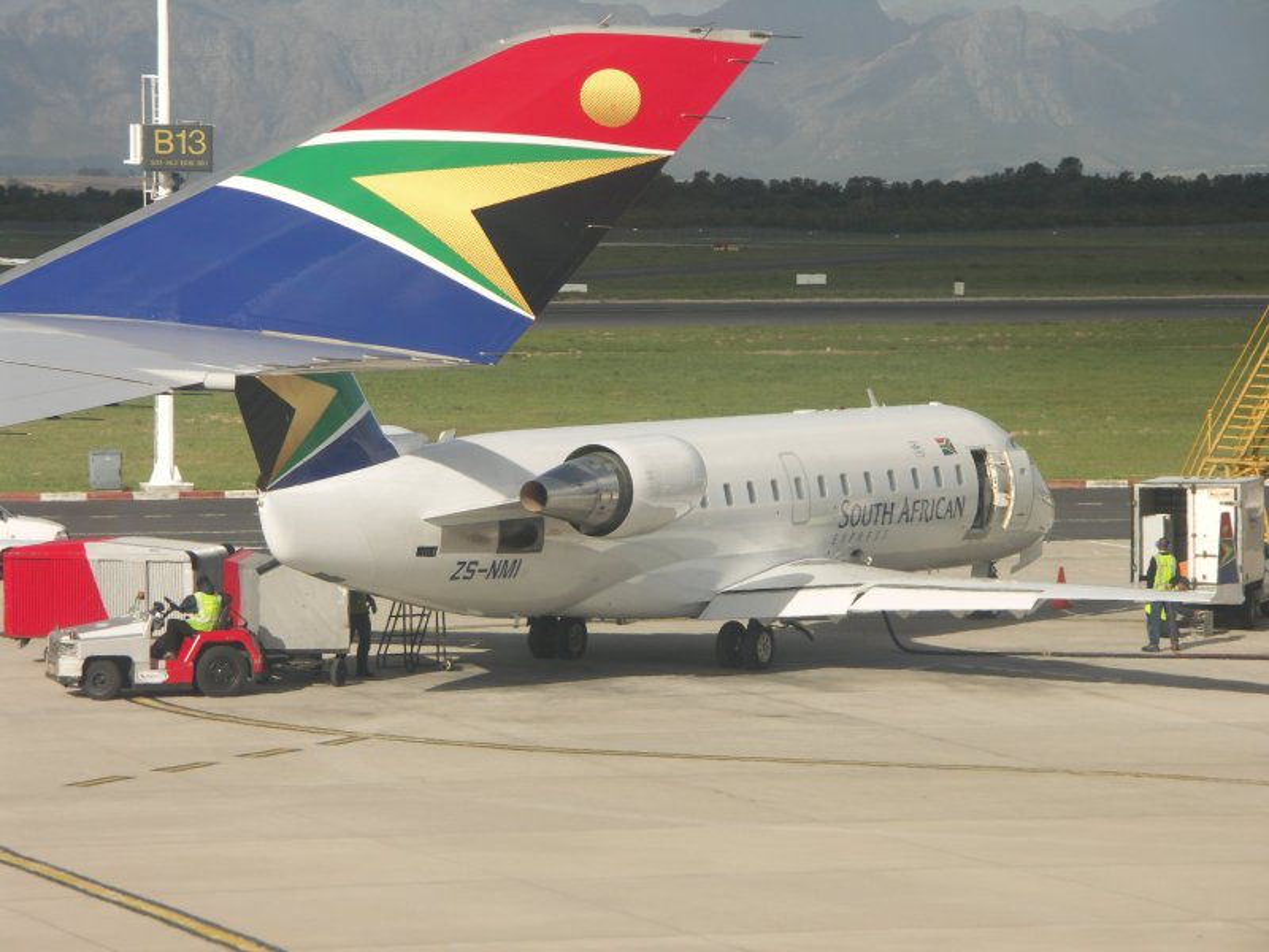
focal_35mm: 167
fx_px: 6122
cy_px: 476
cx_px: 634
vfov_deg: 8.9
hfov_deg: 11.8
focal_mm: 43.1
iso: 50
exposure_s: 1/200
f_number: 4.5
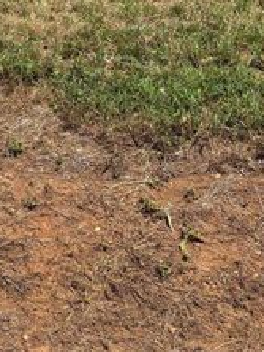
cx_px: 32
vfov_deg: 23.1
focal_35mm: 78
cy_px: -58
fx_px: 792
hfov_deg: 18.6
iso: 50
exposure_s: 1/3125
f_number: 1.6
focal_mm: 5.96
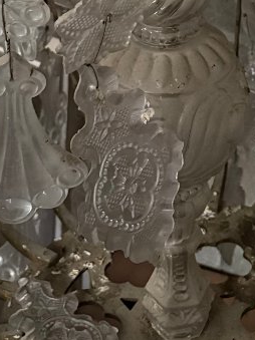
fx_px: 904
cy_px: -160
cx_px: 150
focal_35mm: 92
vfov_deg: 18.9
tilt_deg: -16.2
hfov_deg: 16.0
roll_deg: +1.9
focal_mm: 5.96
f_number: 1.6
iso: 800
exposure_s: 1/30
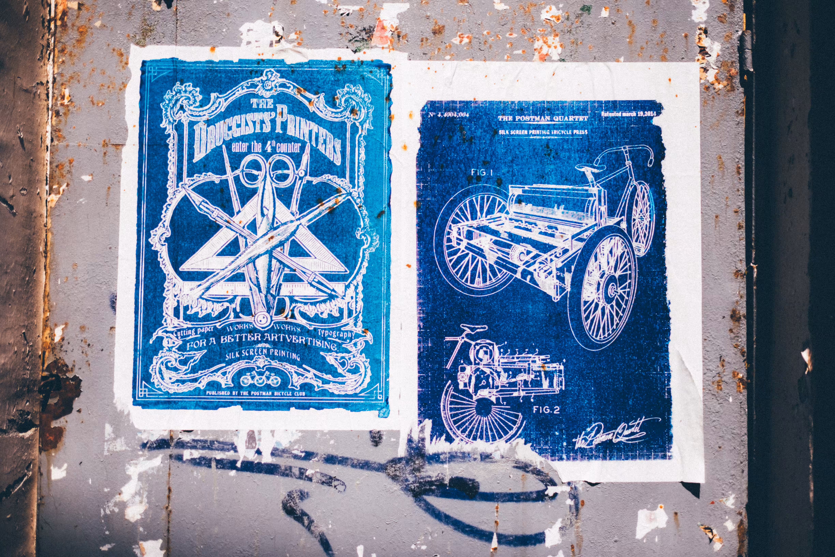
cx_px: 418
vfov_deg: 37.9
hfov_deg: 54.4
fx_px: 812
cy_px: 278
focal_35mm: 35
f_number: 1.4
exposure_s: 1/4000
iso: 200
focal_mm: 23
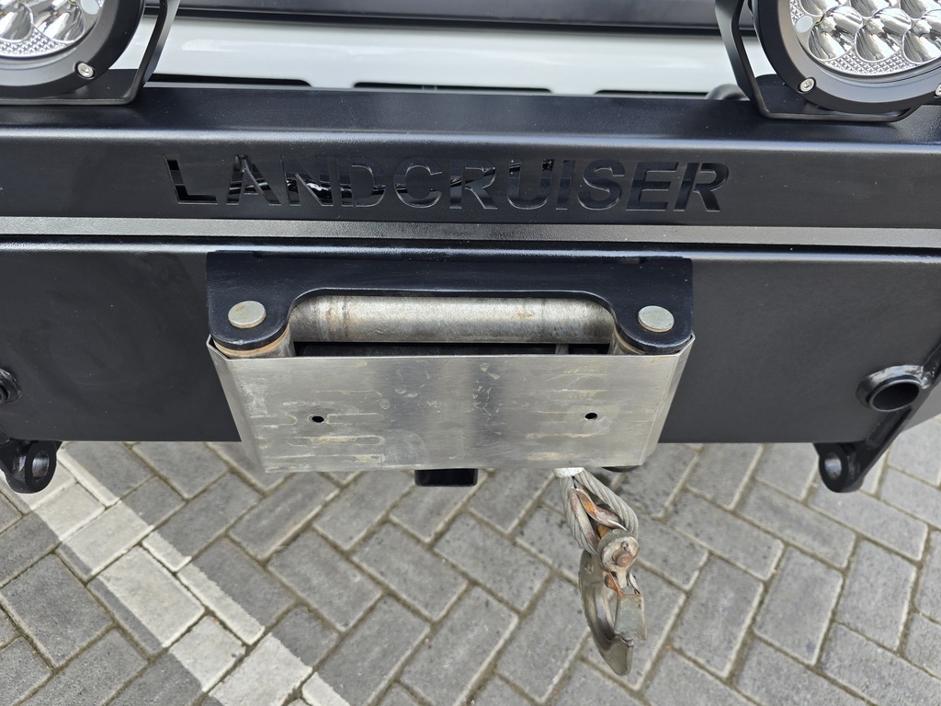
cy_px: 353
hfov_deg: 73.9
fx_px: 625
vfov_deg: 58.9
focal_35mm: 23
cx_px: 470
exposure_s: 1/100
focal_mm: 6.3
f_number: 1.7
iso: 32
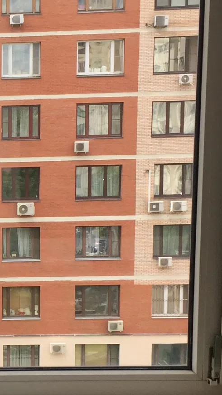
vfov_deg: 24.3
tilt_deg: -8.7
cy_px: 263
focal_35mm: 87
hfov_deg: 12.9
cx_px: -138
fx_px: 911
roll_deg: +0.7
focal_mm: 4.15
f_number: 2.2
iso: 32
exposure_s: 1/638
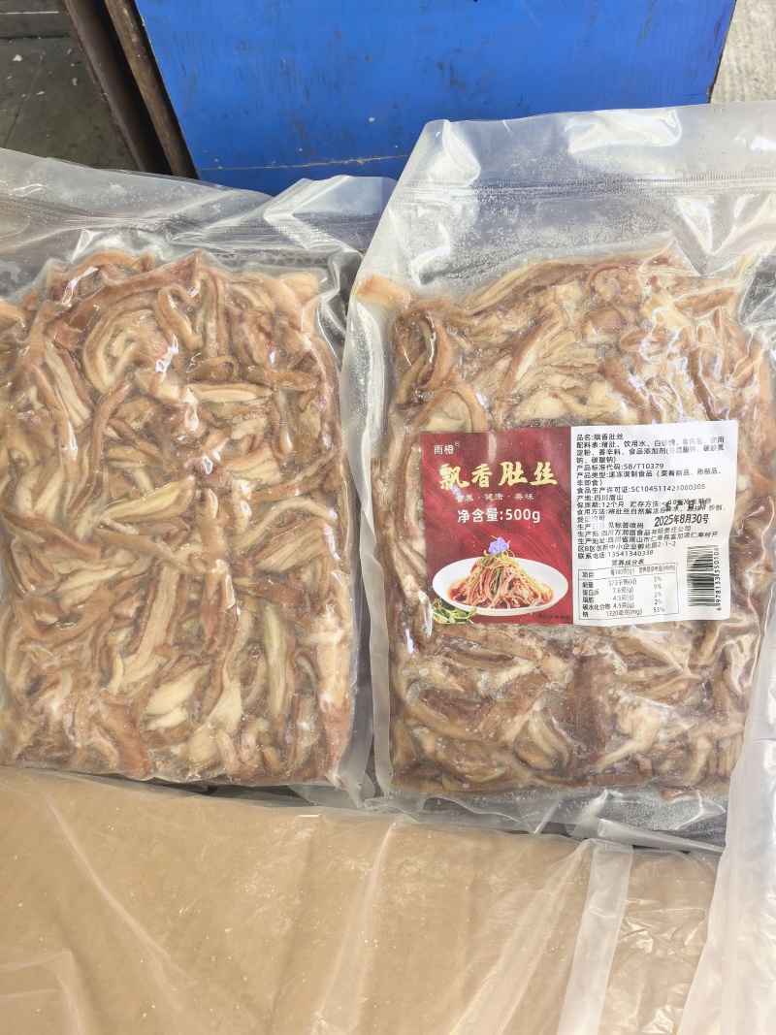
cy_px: 518
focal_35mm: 27
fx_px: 807
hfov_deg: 51.3
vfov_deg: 65.3
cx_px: 388
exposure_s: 1/50
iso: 250
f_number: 4
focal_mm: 6.98
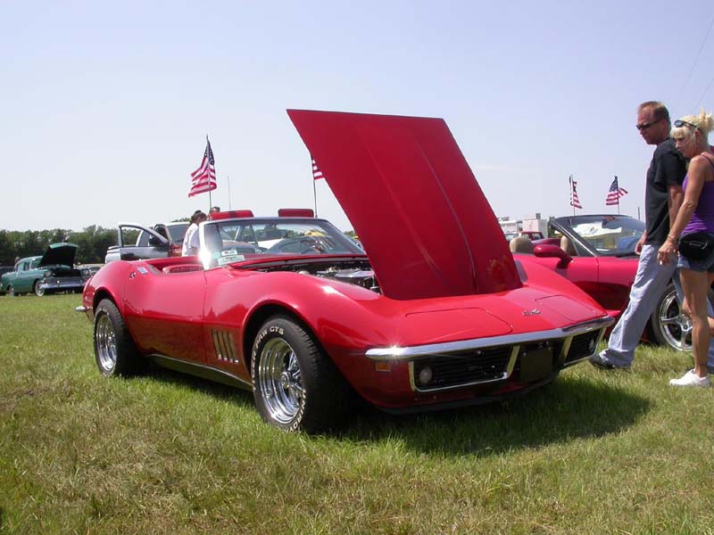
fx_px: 784
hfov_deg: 49.0
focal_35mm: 38
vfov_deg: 37.7
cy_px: 268
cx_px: 357
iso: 100
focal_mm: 7.85
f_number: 7.5
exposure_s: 1/272
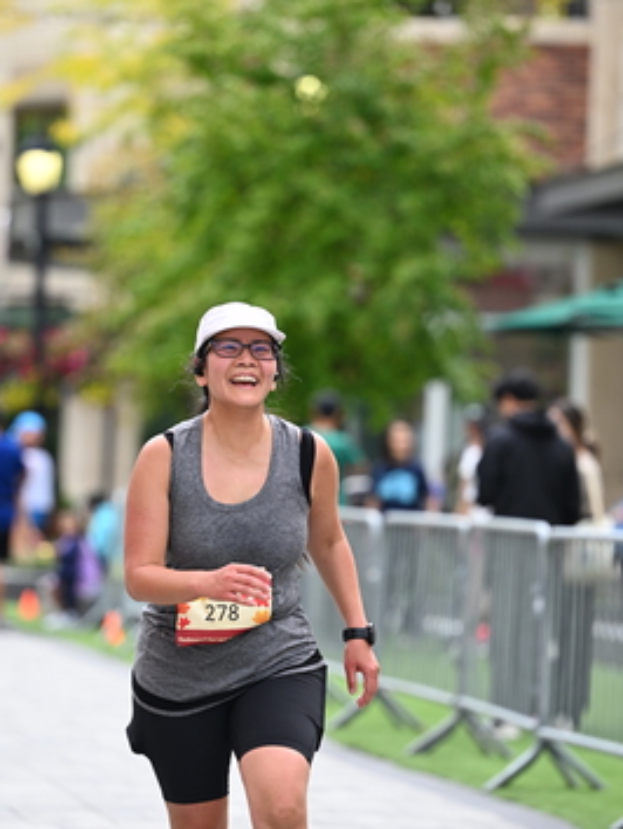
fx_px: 5009
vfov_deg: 9.5
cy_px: 431
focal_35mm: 209
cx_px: 273
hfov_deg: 7.1
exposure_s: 1/2000
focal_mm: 140
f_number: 2.8
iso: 640
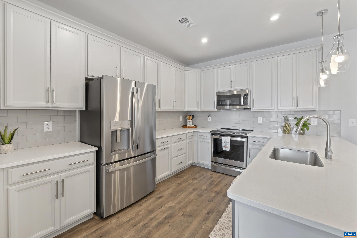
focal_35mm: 15
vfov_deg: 77.3
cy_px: 119
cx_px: 178
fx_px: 149
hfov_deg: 100.4
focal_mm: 10
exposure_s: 1/2.5
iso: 200
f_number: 8
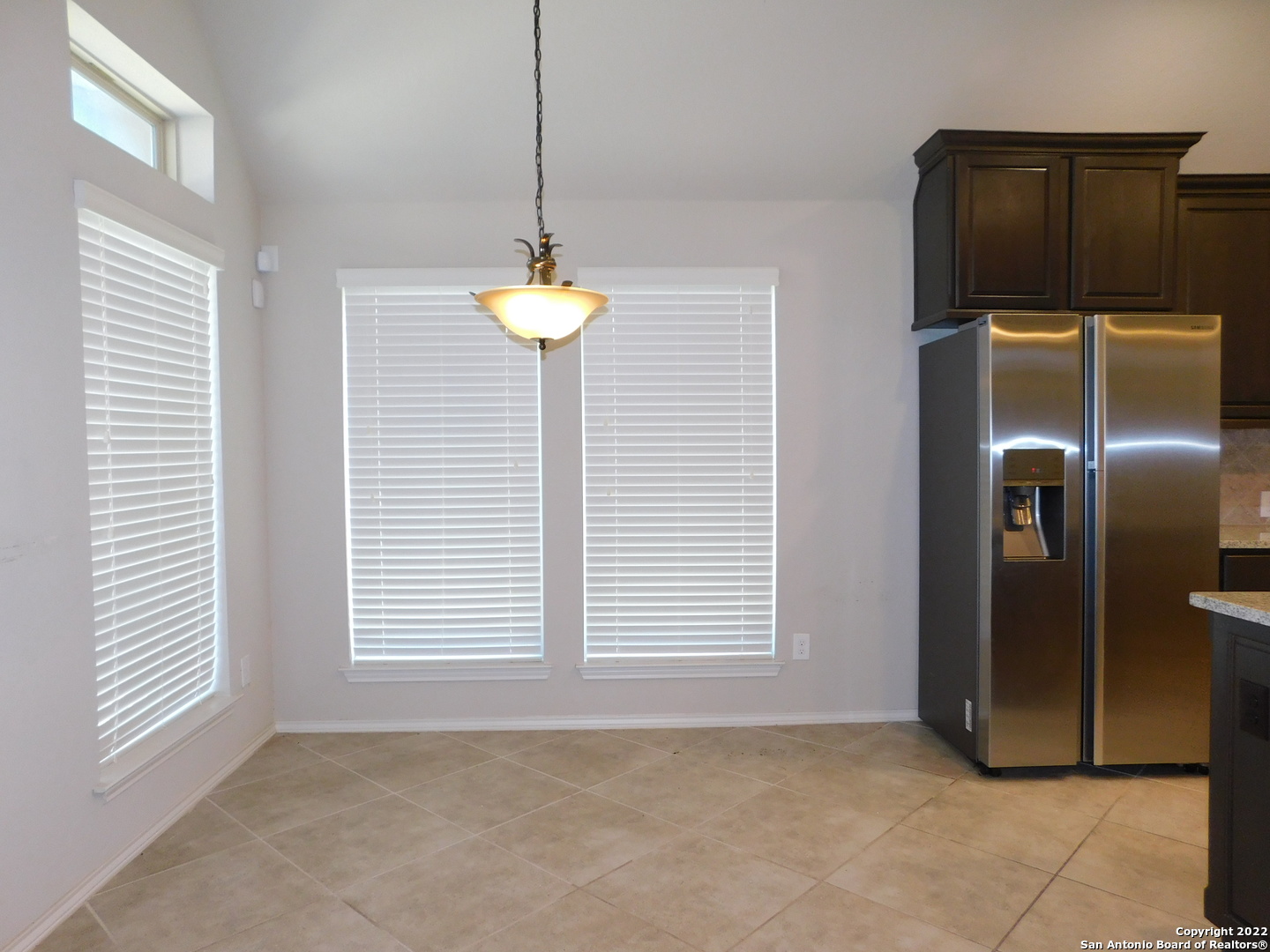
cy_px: 476
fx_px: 844
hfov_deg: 73.9
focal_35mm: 23
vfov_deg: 58.9
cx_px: 635
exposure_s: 1/30
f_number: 3
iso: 200
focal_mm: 4
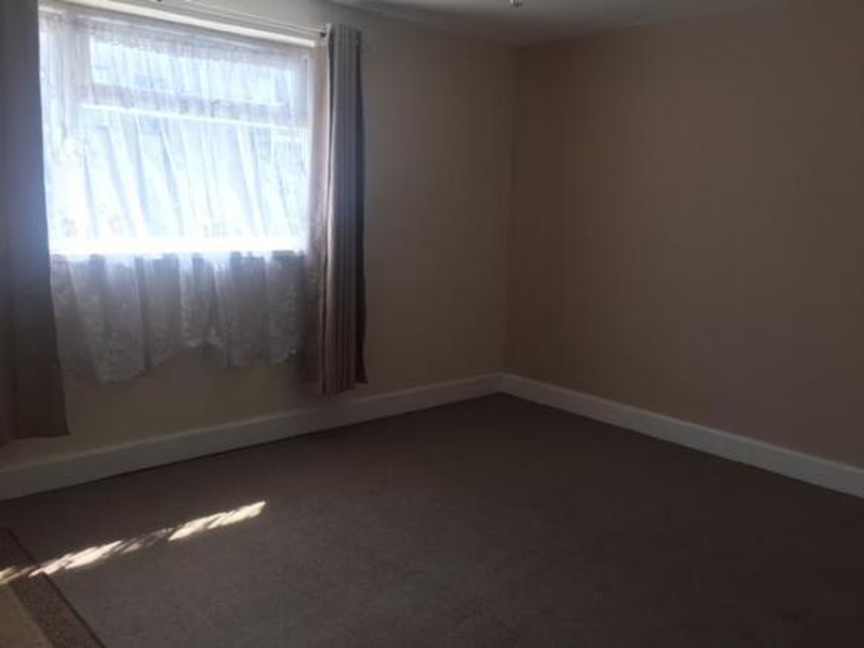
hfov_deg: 61.7
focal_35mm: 29
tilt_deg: -9.0
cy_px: 324
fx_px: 724
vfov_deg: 48.2
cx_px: 432
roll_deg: -2.4
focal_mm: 4.15
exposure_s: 1/100
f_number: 2.2
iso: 32
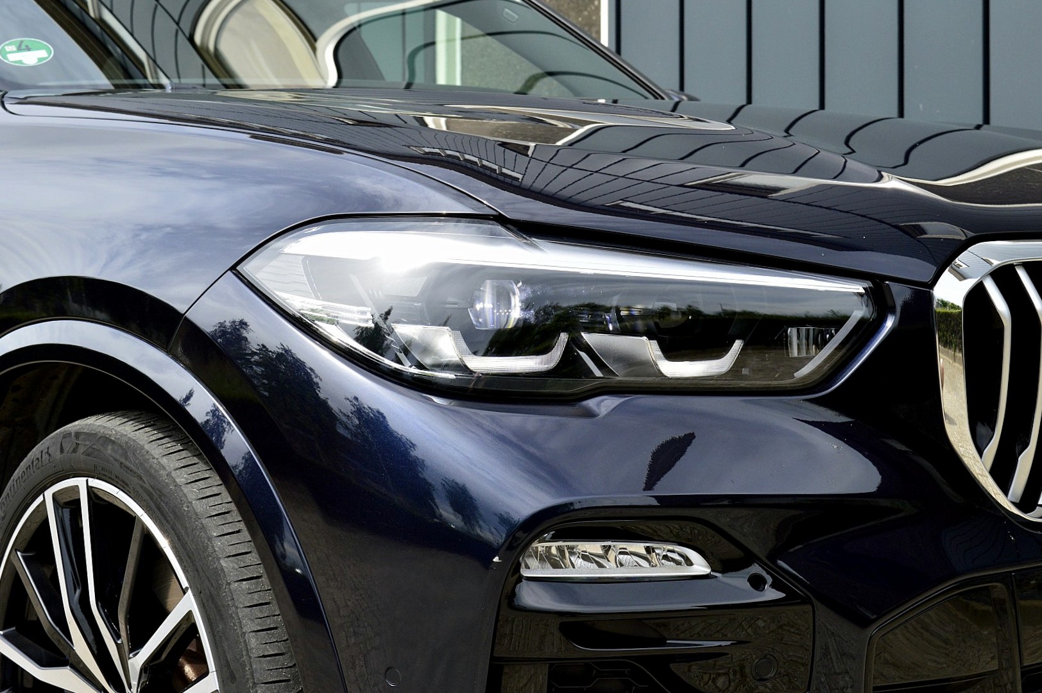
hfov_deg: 33.4
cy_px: 346
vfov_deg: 22.6
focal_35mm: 60
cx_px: 521
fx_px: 1735
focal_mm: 40
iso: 400
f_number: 11
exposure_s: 1/400
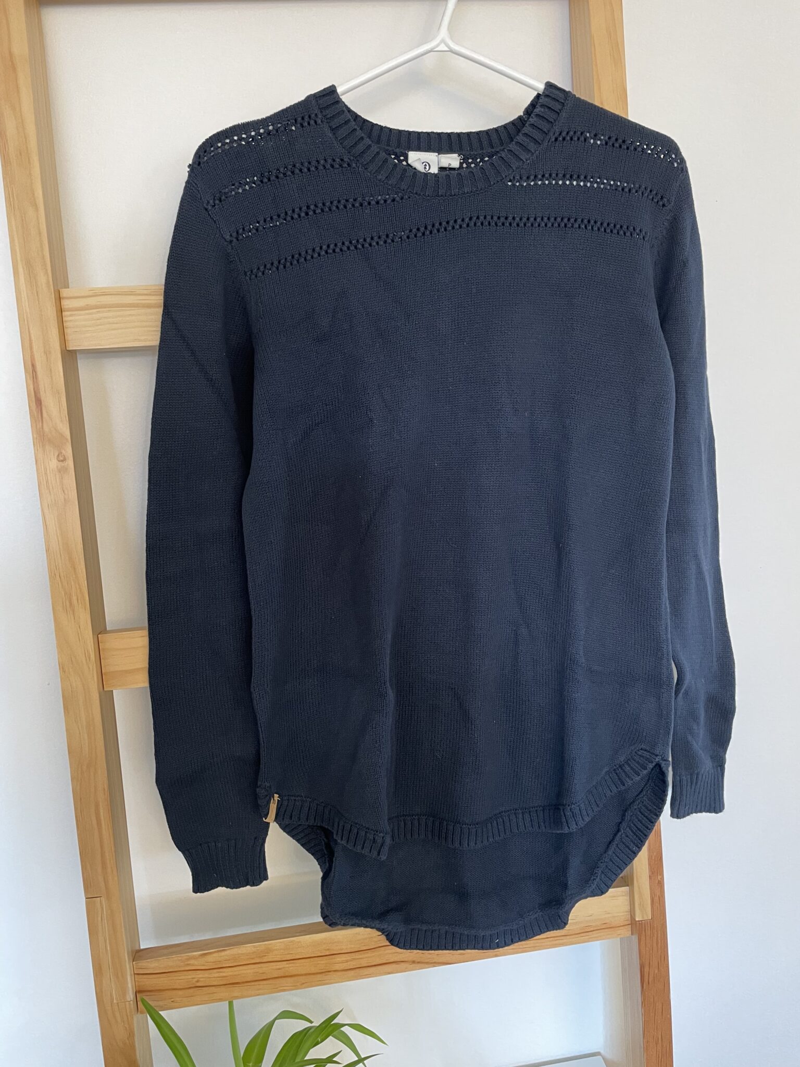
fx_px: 801
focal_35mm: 26
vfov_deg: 67.3
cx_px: 400
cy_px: 534
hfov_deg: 53.1
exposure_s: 1/40
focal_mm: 4.2
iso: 400
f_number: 1.6
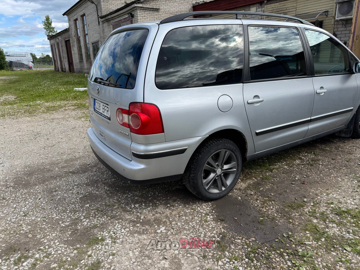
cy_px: 135
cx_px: 180
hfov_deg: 71.6
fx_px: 250
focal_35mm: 24
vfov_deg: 56.8
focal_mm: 6.76
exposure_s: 1/2252
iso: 80
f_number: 1.78
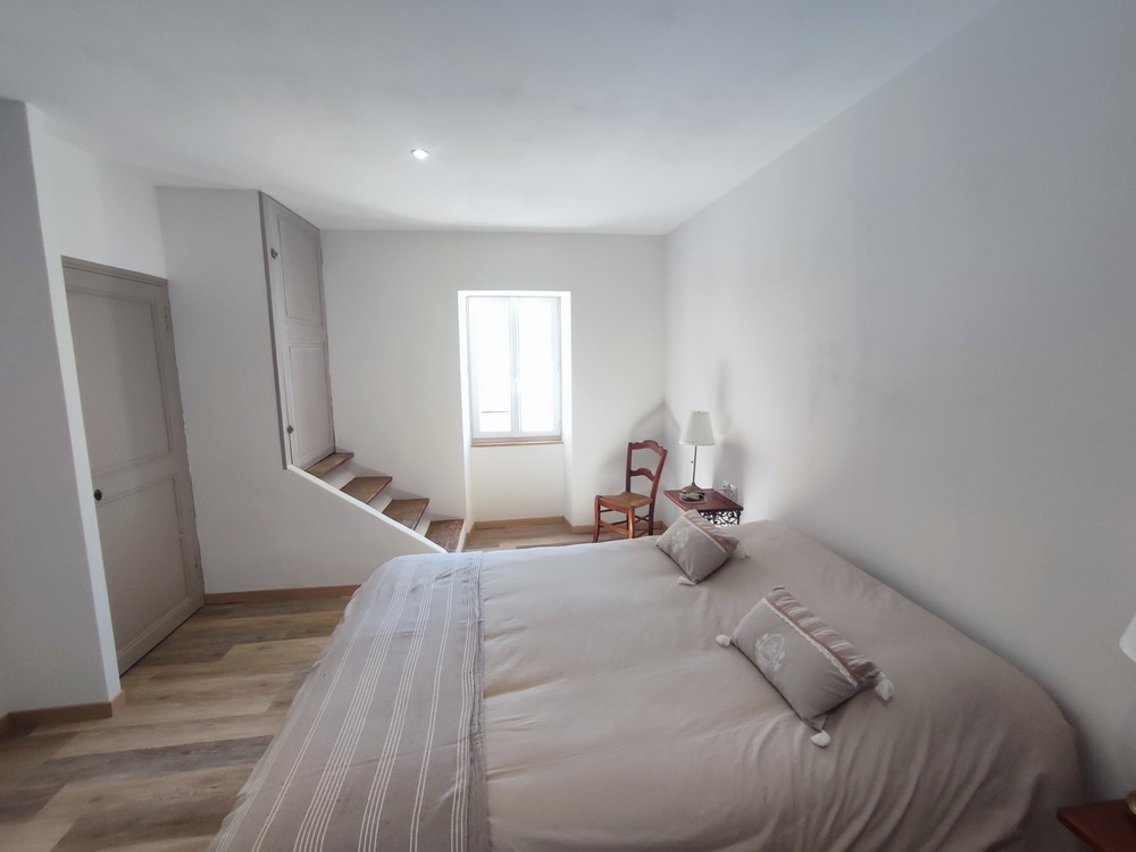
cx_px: 568
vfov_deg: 78.1
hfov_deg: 94.5
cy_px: 426
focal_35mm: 16
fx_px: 525
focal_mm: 1.65
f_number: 2.2
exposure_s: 1/100
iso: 159
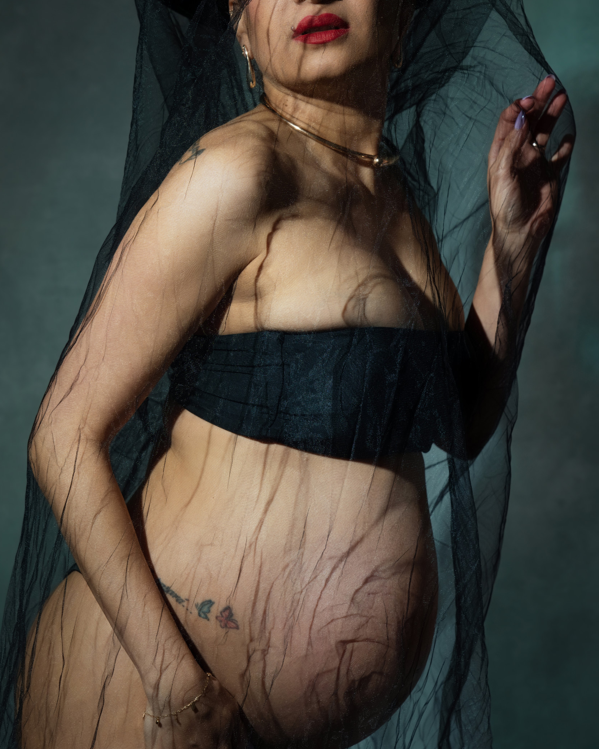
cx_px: 270
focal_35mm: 80
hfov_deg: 19.2
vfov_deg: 23.8
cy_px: 343
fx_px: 1773
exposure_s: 1/200
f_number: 5
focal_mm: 59
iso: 320
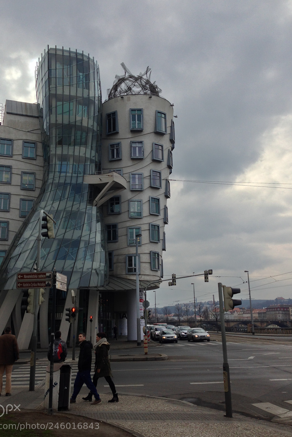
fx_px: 438
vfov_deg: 53.1
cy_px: 219
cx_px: 121
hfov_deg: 36.8
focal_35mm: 36
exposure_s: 1/1205
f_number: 2.4
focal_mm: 4.12
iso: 50
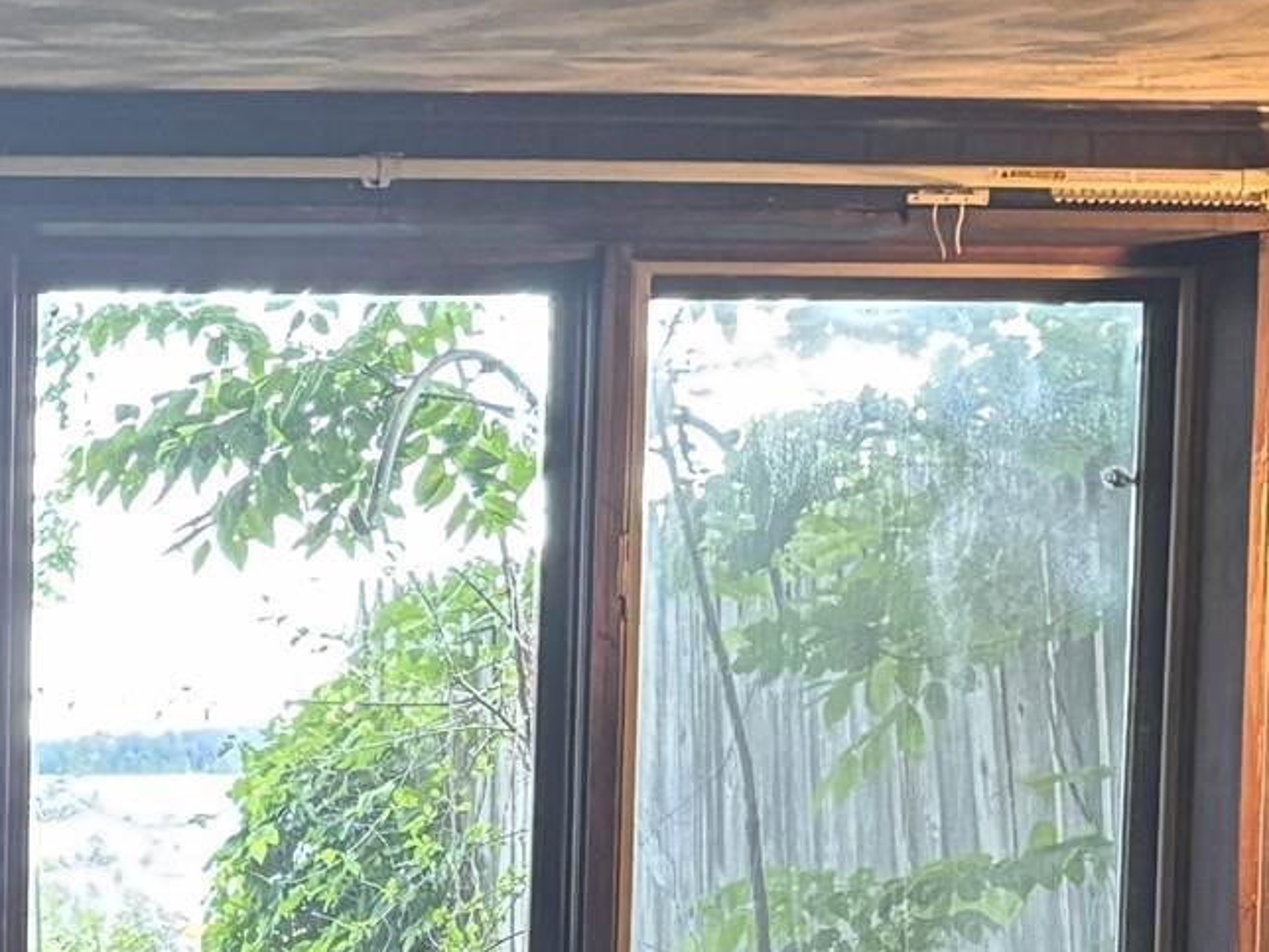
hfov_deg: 15.2
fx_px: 4546
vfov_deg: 11.5
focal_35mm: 124
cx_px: -367
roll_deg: +0.1
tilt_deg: -6.9
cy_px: 1334
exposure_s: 1/60
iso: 500
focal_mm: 5.96
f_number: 1.6
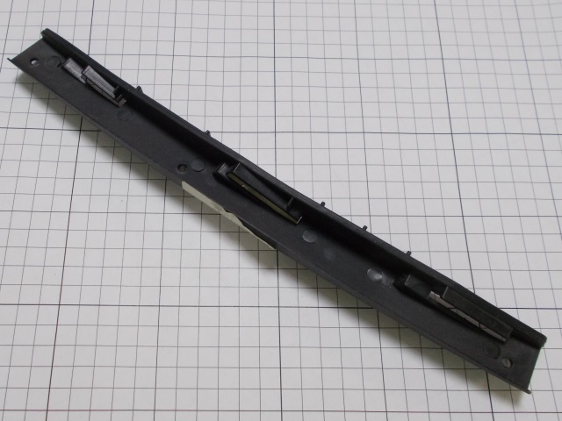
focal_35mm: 26
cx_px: 281
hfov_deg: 67.3
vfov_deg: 53.1
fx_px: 422
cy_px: 210
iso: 180
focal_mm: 4.6
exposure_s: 1/25
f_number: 3.2
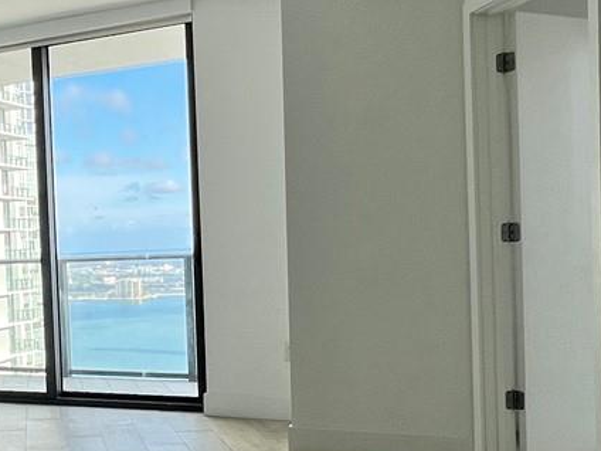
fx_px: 851
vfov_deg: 29.5
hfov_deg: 35.8
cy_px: 294
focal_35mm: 49
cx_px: 27
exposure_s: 1/298
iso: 32
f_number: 1.8
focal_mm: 1.57
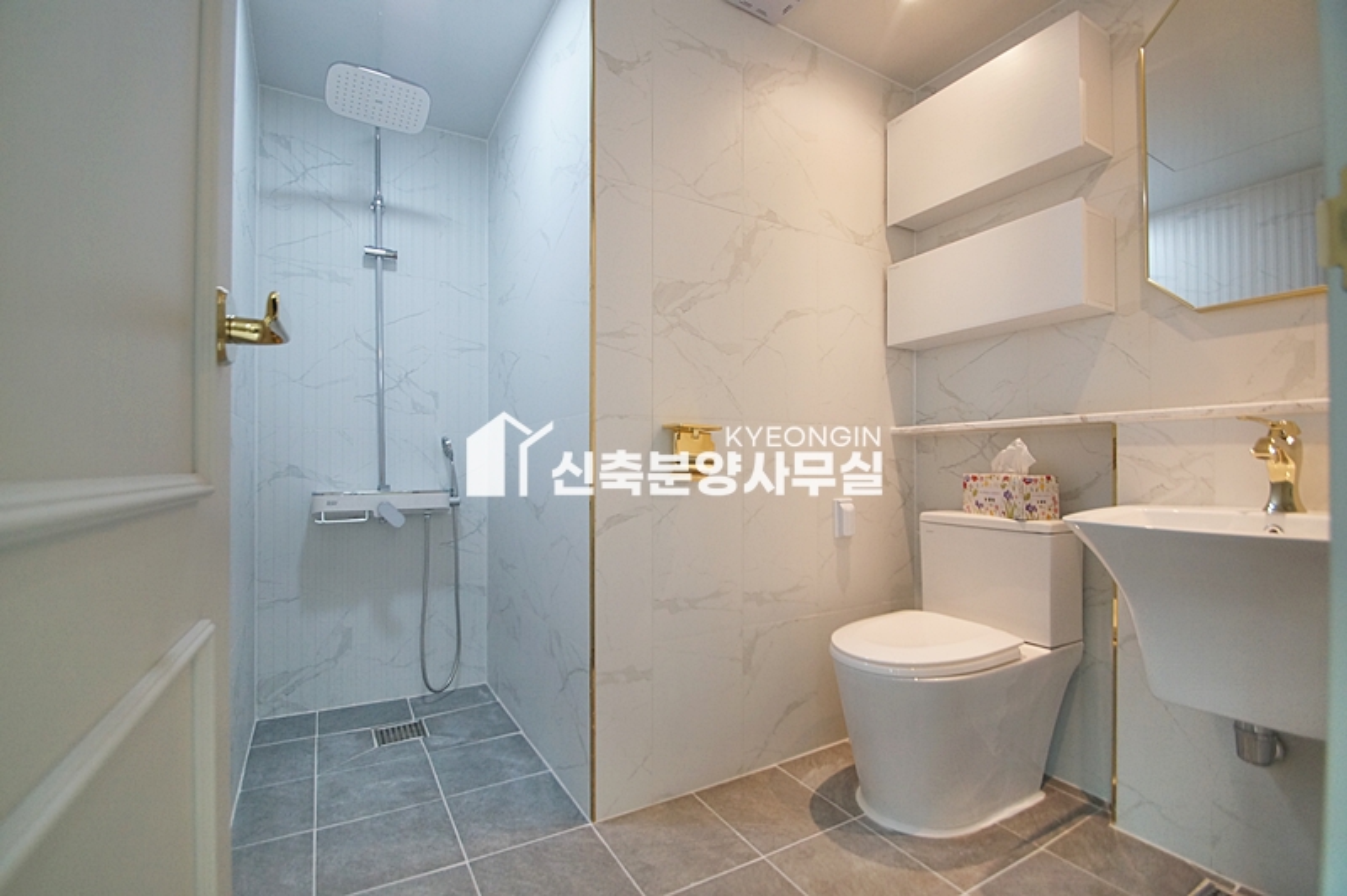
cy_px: 448
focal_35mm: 15
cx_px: 674
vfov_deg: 77.2
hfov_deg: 100.4
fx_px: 561
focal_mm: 10
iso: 800
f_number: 4
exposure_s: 1/100
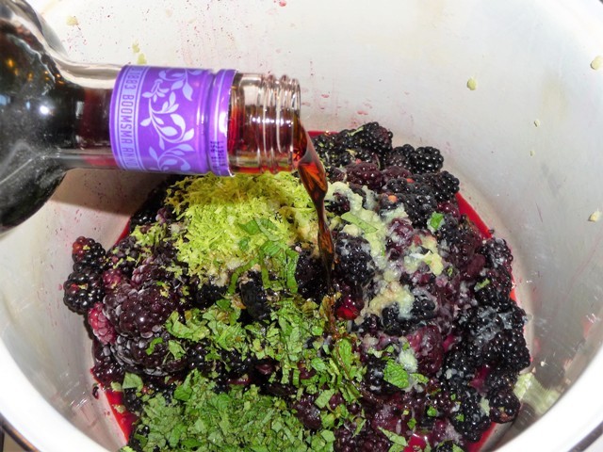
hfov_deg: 49.0
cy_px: 226
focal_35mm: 38
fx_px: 662
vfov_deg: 37.7
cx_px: 302
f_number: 3.8
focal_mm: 6.3
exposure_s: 1/30
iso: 100
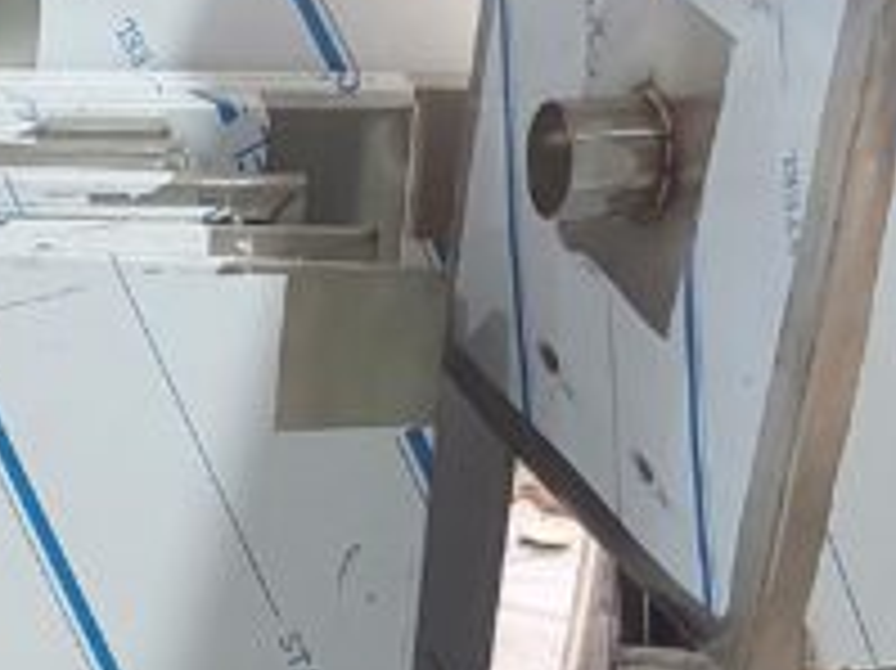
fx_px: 3337
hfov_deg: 14.8
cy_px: 1228
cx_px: -191
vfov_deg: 10.7
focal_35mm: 129
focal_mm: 5.23
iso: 250
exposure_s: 1/60
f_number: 1.8
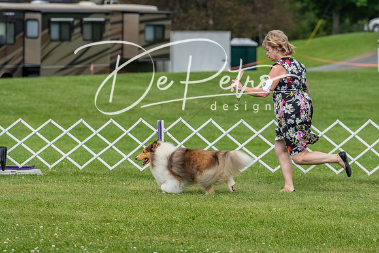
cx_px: 190
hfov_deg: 12.2
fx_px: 1780
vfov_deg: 8.1
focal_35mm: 169
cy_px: 126
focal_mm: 169
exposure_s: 1/800
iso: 320
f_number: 5.6
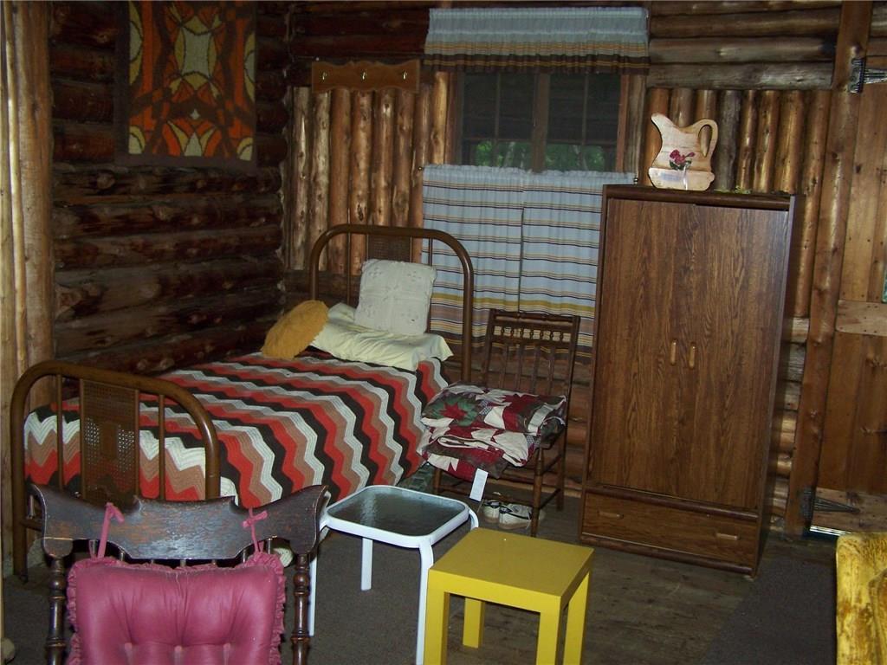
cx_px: 444
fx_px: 974
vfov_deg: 37.7
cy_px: 332
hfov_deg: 49.0
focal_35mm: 38
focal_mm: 6.3
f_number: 2.8
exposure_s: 1/60
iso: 160
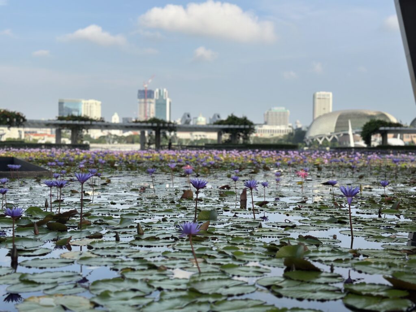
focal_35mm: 48
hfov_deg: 39.7
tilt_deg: -1.2
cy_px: 156
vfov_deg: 30.3
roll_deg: -0.7
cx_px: 208
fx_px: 577
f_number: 1.78
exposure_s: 1/4016
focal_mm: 6.86
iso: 100
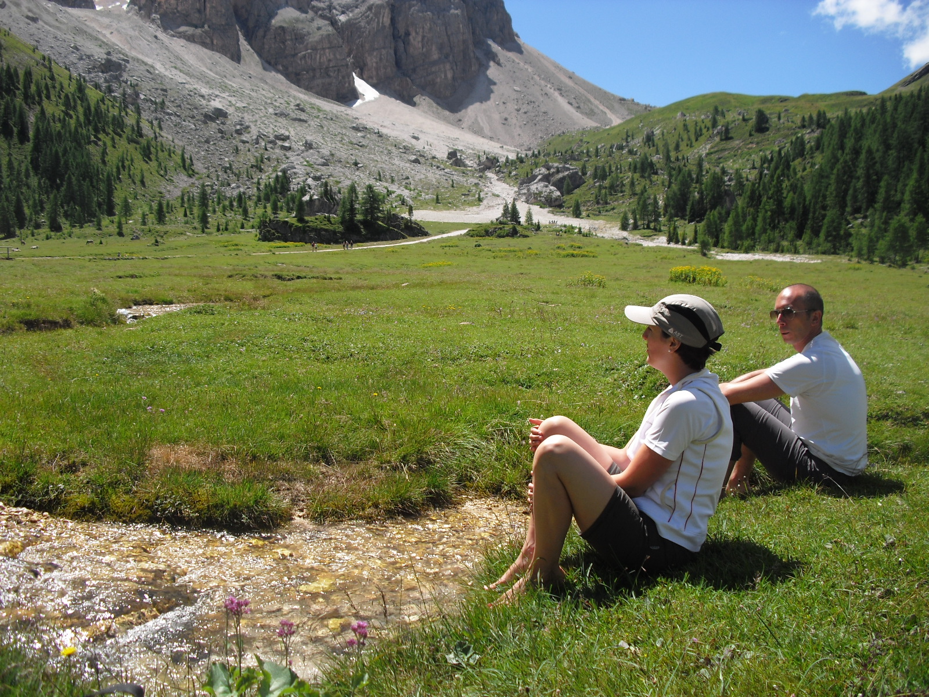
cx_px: 464
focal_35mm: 36
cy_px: 348
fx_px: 966
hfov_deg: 51.4
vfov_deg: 39.7
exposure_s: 1/100
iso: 64
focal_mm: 6.3
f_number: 7.8
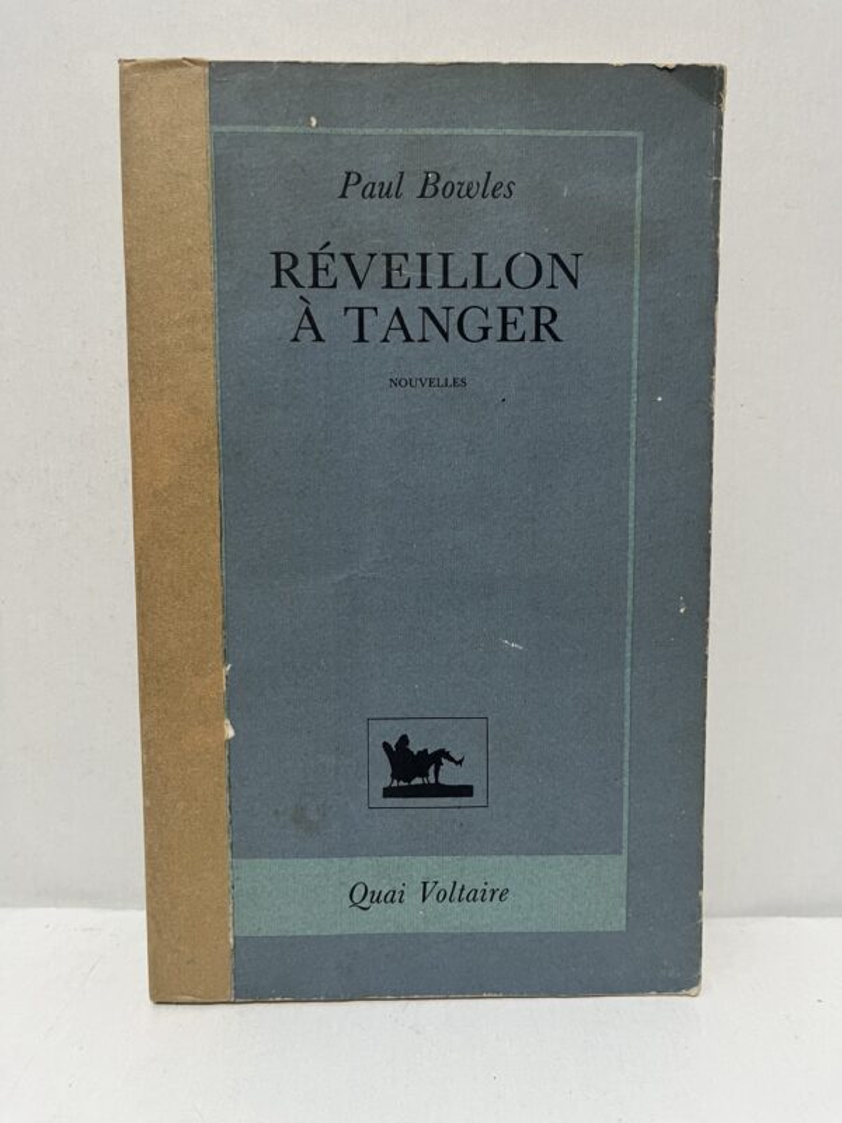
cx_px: 421
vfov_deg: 67.3
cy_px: 562
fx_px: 843
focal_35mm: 26
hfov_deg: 53.1
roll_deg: -0.2
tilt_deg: -10.8
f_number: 1.6
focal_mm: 5.1
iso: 125
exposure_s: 1/50
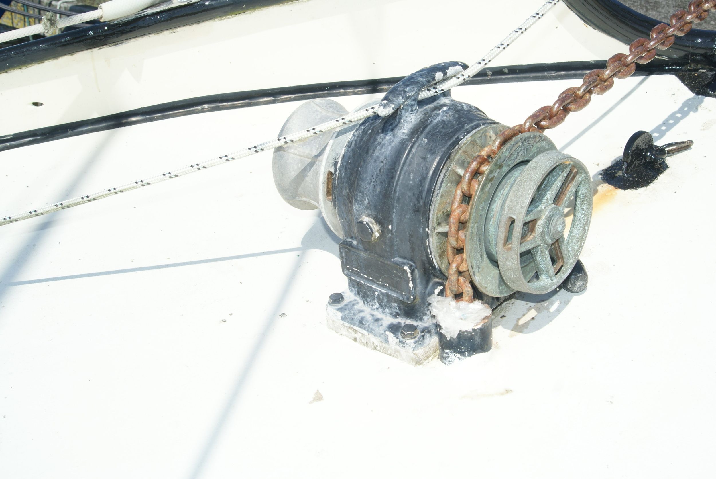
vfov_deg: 29.9
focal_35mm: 45
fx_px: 896
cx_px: 358
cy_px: 240
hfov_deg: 43.6
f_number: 11
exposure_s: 1/160
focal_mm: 30
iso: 100
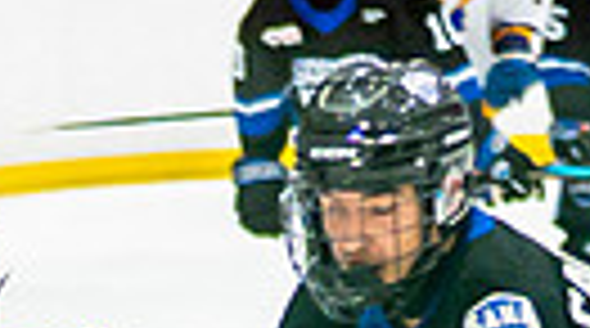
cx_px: 49
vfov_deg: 1.8
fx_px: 10677
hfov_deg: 3.2
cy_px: 658
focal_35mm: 684
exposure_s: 1/640
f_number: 2.8
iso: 500
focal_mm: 70
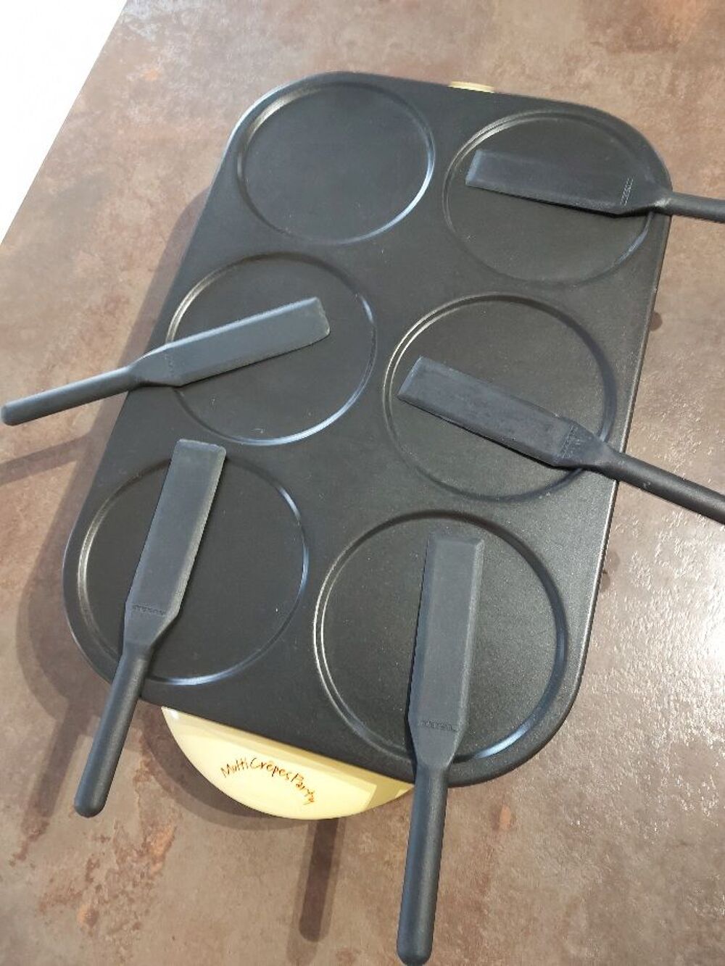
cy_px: 483
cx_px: 362
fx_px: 670
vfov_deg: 71.6
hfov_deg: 56.8
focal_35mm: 24
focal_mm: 5.23
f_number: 1.8
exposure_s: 1/20
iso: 400
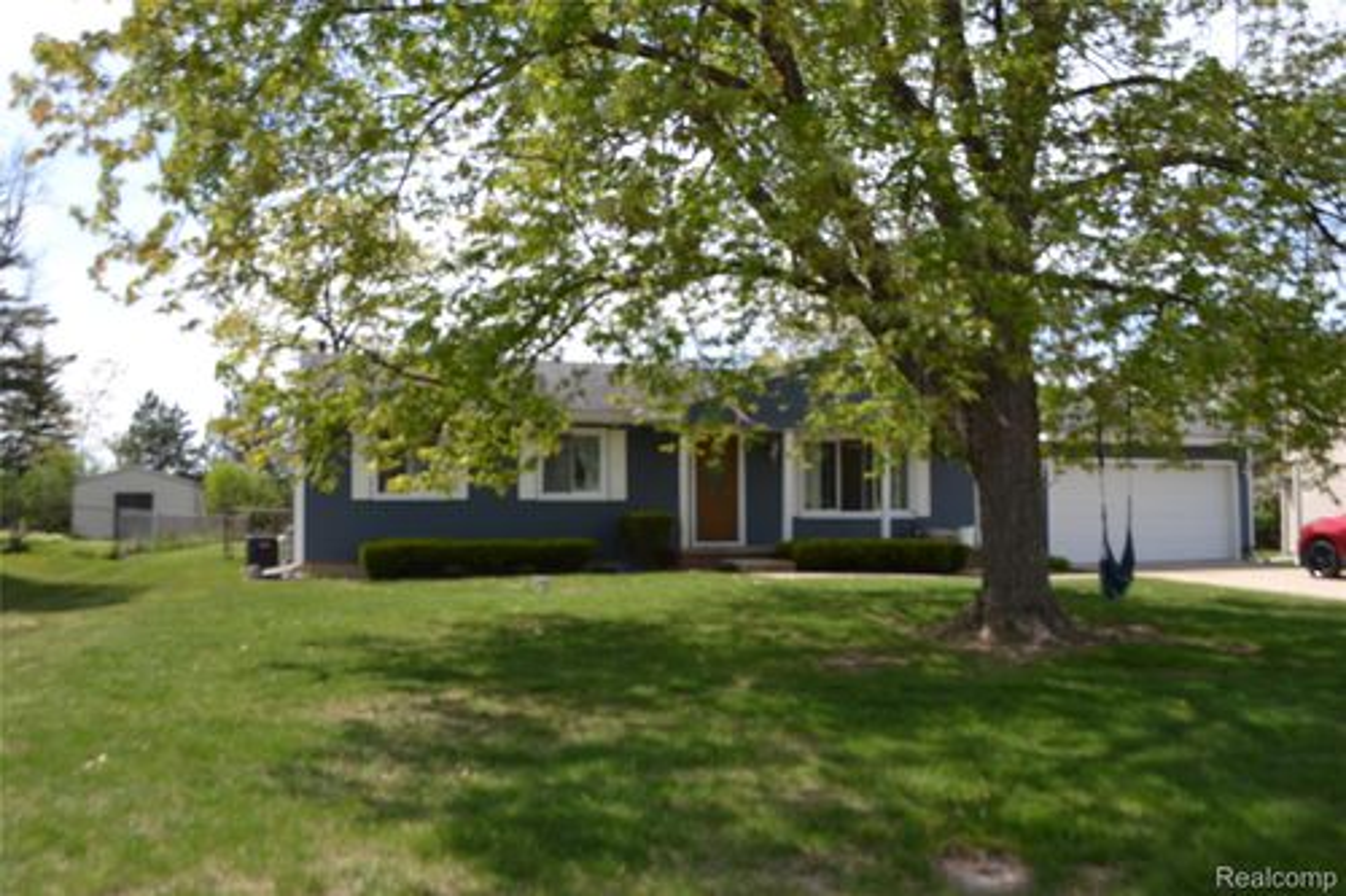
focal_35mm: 27
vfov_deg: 47.9
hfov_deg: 67.4
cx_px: 673
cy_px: 448
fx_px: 1009
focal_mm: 18
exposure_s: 1/200
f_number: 7.1
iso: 100
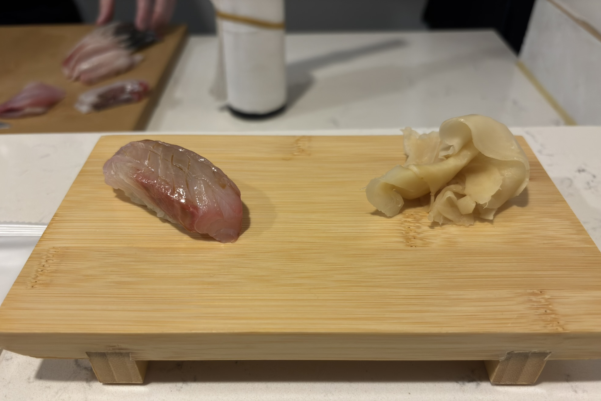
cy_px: 233
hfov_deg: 65.5
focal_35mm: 28
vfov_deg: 46.2
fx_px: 467
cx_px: 298
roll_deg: +0.6
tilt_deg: -41.6
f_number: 1.6
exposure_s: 1/60
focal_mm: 5.96
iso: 125
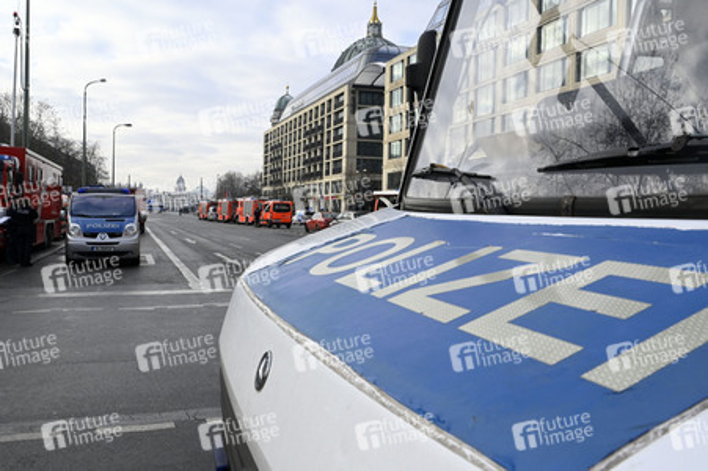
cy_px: 236
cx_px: 354
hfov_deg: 65.5
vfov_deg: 46.3
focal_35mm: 28
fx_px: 550
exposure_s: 1/640
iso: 2000
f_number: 14
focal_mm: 28
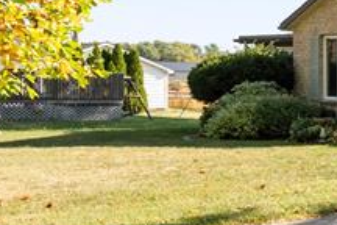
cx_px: 755
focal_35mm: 78
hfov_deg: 16.1
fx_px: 734
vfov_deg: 17.4
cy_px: 77
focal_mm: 11
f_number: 8
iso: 100
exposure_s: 1/125
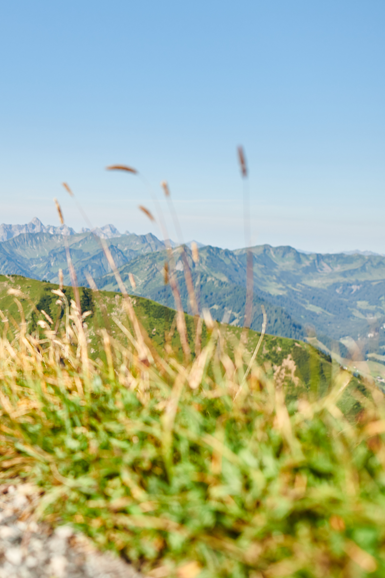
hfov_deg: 26.1
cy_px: 279
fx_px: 722
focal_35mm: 45
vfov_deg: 43.6
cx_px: -97
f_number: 3.2
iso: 100
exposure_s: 1/1250
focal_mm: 24
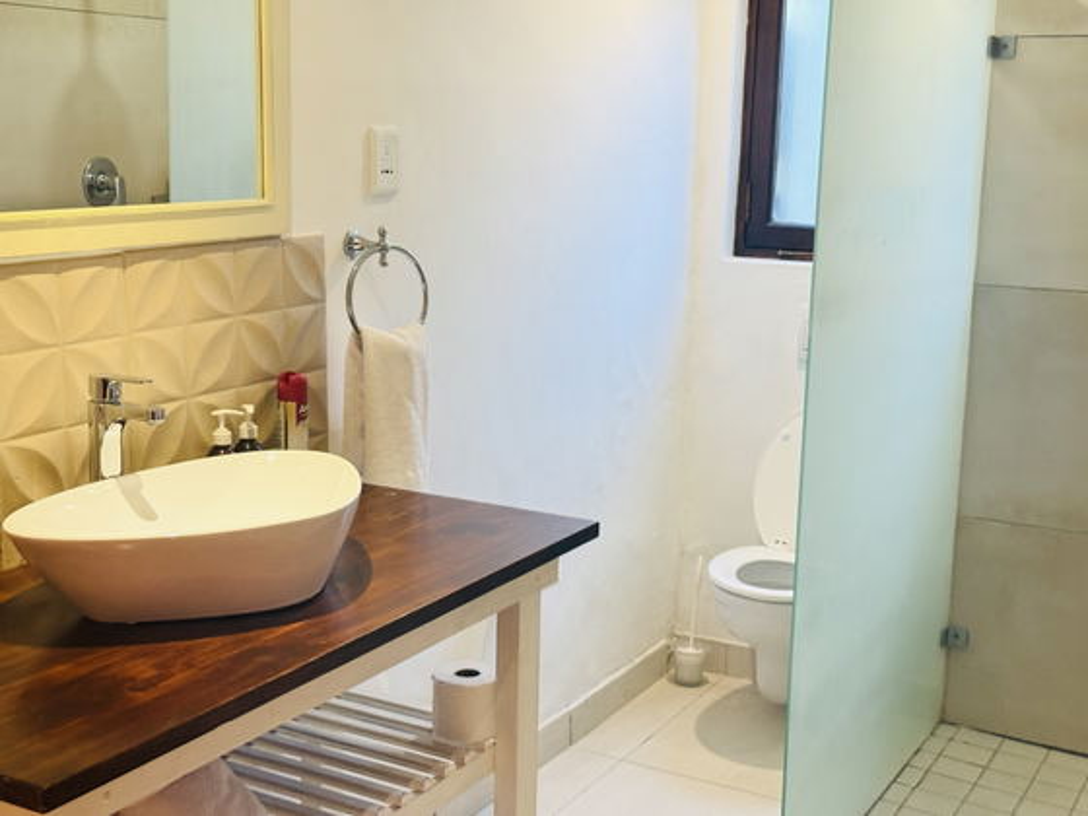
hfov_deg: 39.7
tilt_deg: -10.4
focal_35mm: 48
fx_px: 1509
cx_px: 544
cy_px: 408
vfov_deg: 30.3
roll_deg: -0.8
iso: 200
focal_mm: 6.76
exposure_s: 1/50
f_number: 1.78
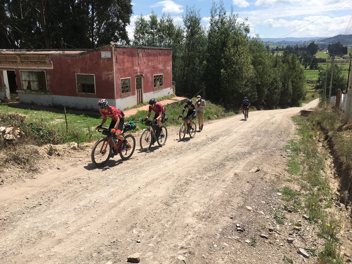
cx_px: 176
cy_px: 132
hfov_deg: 61.7
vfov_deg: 48.2
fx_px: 295
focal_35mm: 29
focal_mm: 4.15
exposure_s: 1/1603
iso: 25
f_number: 2.2
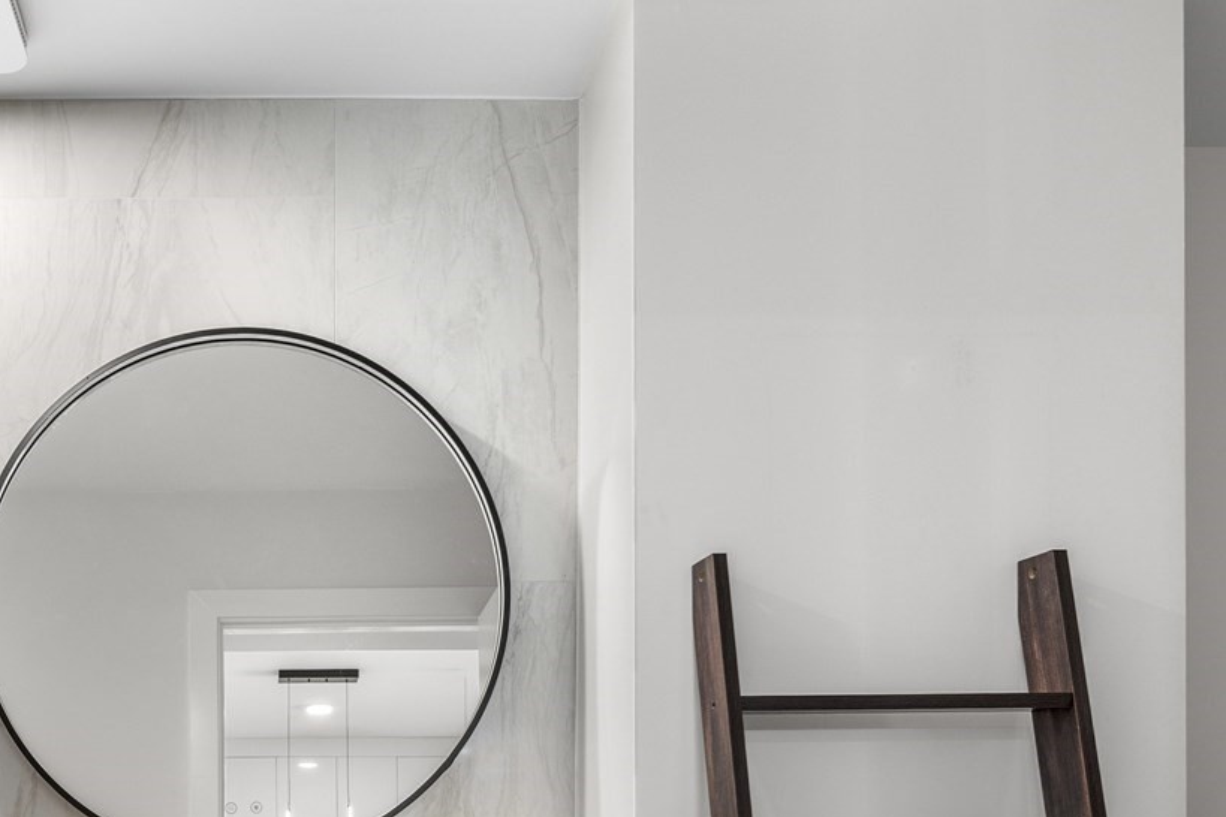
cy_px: 890
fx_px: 1192
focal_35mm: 35
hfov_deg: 50.9
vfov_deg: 33.3
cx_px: 235
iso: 200
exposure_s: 1
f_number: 5.6
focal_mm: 14
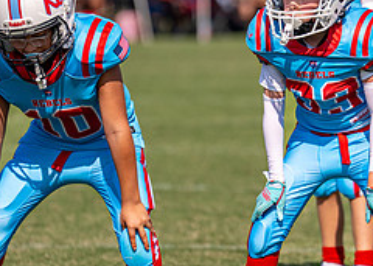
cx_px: 313
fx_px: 5525
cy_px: 137
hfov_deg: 3.9
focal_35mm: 522
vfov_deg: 2.8
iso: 125
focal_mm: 188
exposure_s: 1/4000
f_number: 2.8
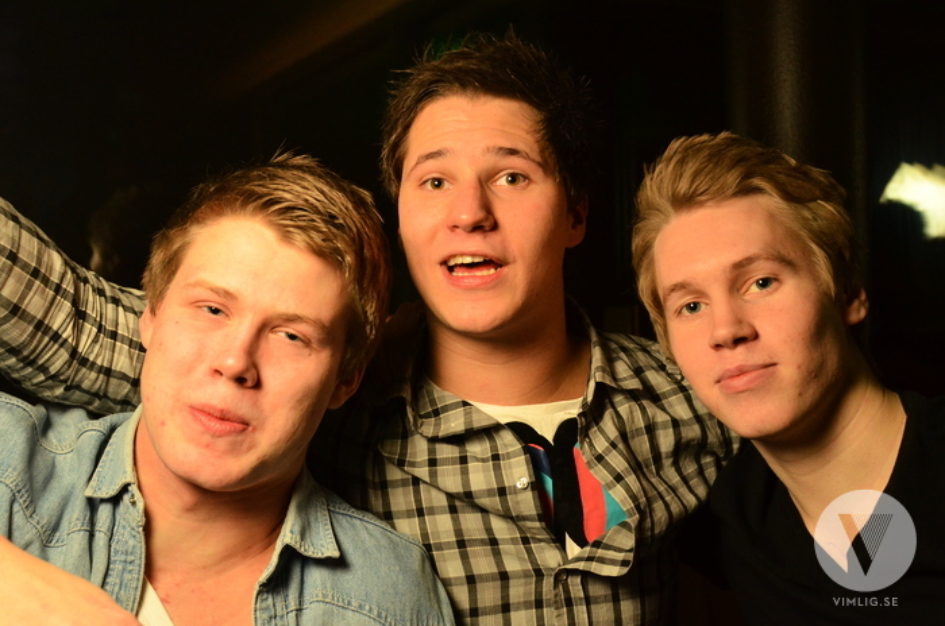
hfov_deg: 46.5
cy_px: 313
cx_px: 472
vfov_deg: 31.8
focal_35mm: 42
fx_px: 1100
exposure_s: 1/250
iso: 1600
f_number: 6.3
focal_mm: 28
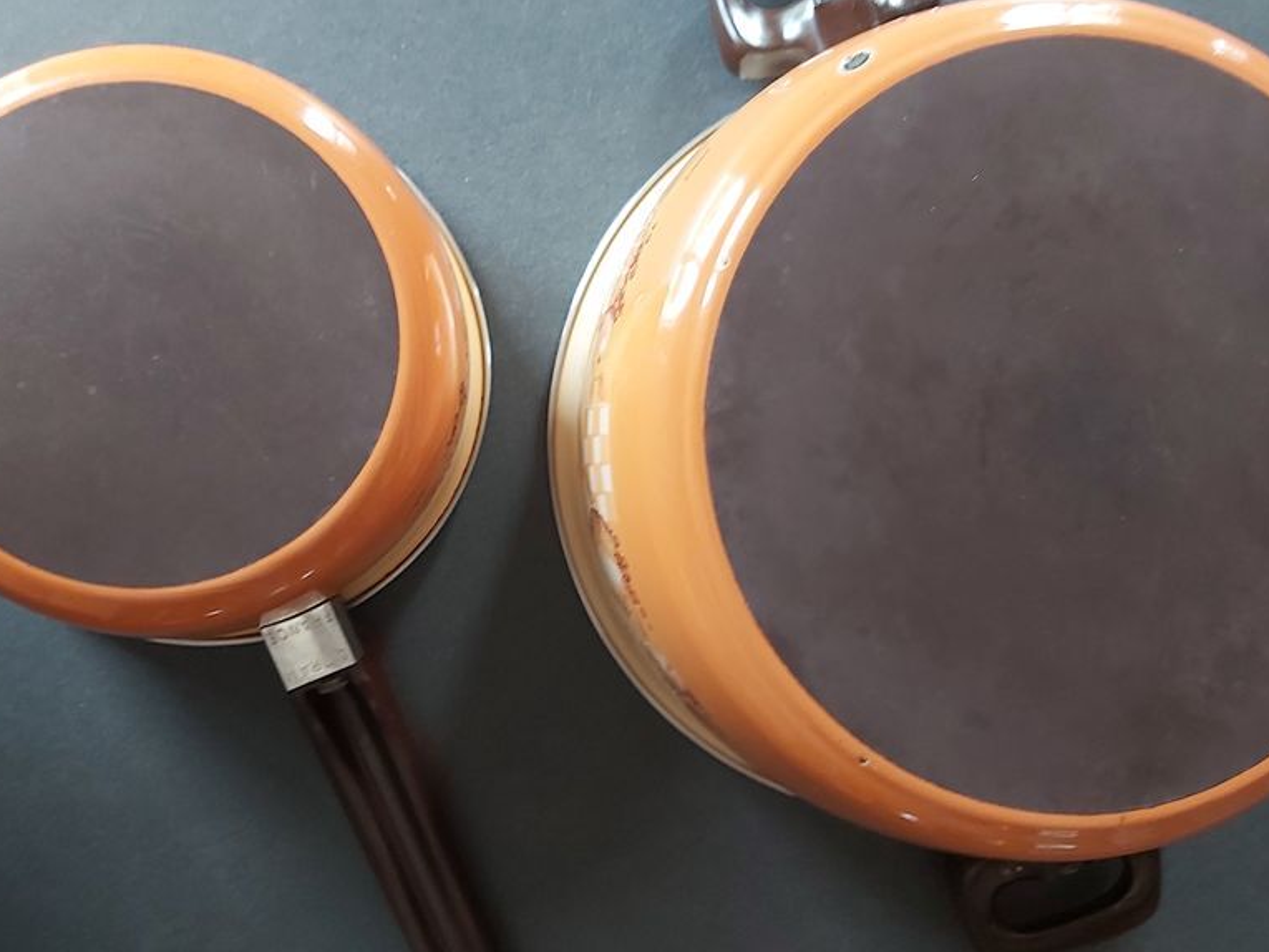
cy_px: 486
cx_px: 620
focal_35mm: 34
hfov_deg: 53.9
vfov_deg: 41.8
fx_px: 1247
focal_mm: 3.92
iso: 200
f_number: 1.7
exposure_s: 1/33
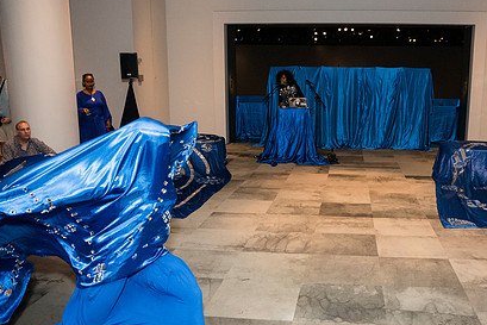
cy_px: 184
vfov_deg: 38.8
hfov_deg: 55.2
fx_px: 460
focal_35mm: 34
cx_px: 300
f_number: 5
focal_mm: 24
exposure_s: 1/125
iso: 3200
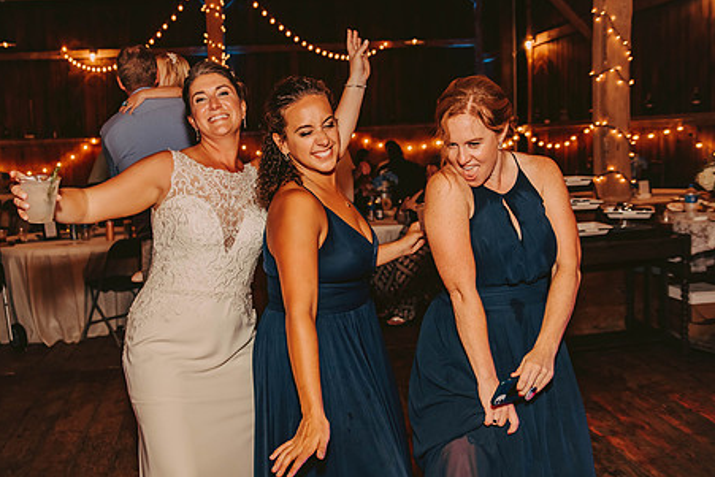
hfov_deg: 53.0
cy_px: 204
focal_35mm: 36
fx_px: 715
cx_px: 325
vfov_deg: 36.8
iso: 1000
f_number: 2.8
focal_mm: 28
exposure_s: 1/160
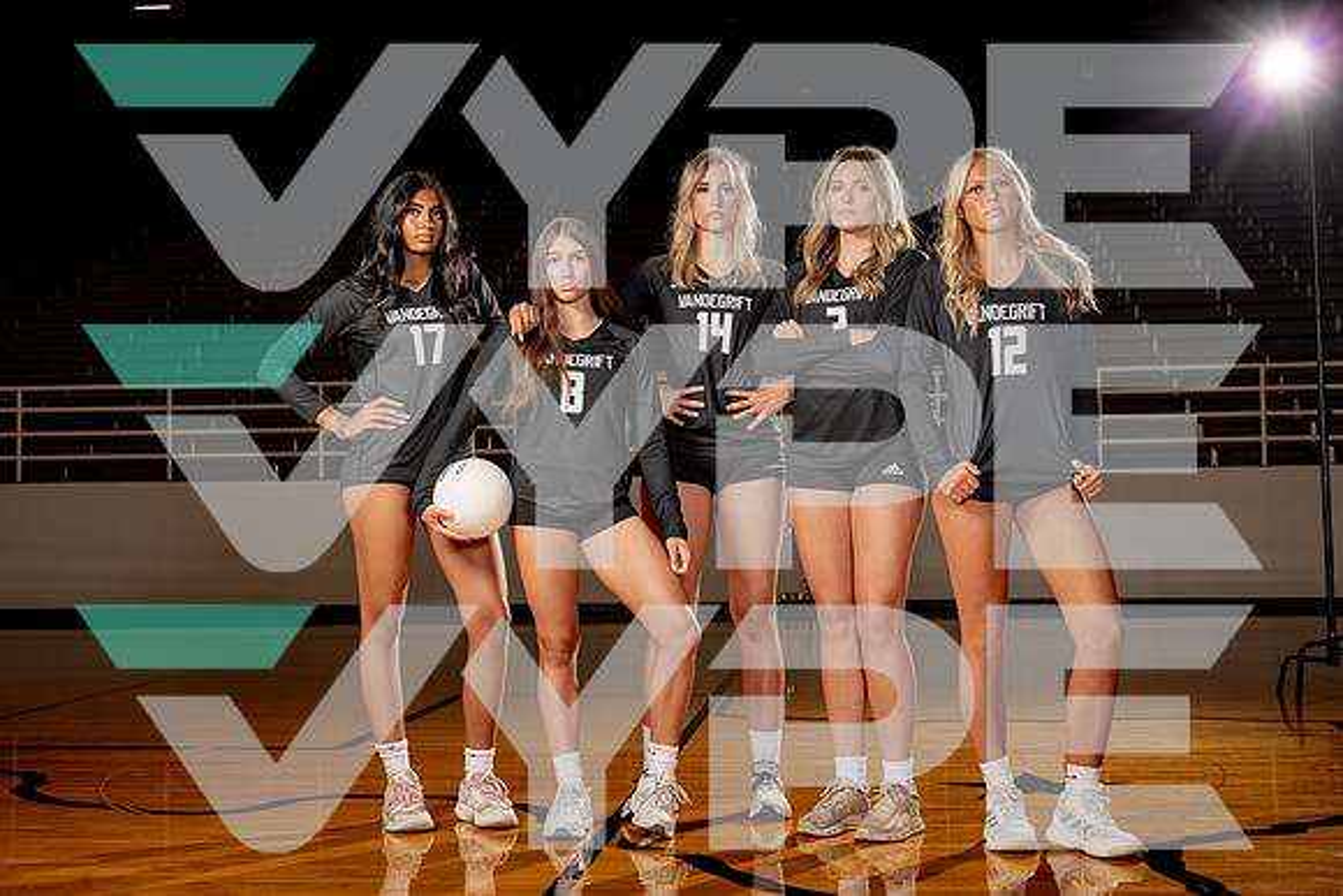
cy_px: 448
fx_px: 1791
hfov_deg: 41.1
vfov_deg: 28.1
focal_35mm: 48
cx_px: 672
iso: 100
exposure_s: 1/250
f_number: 8
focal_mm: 48
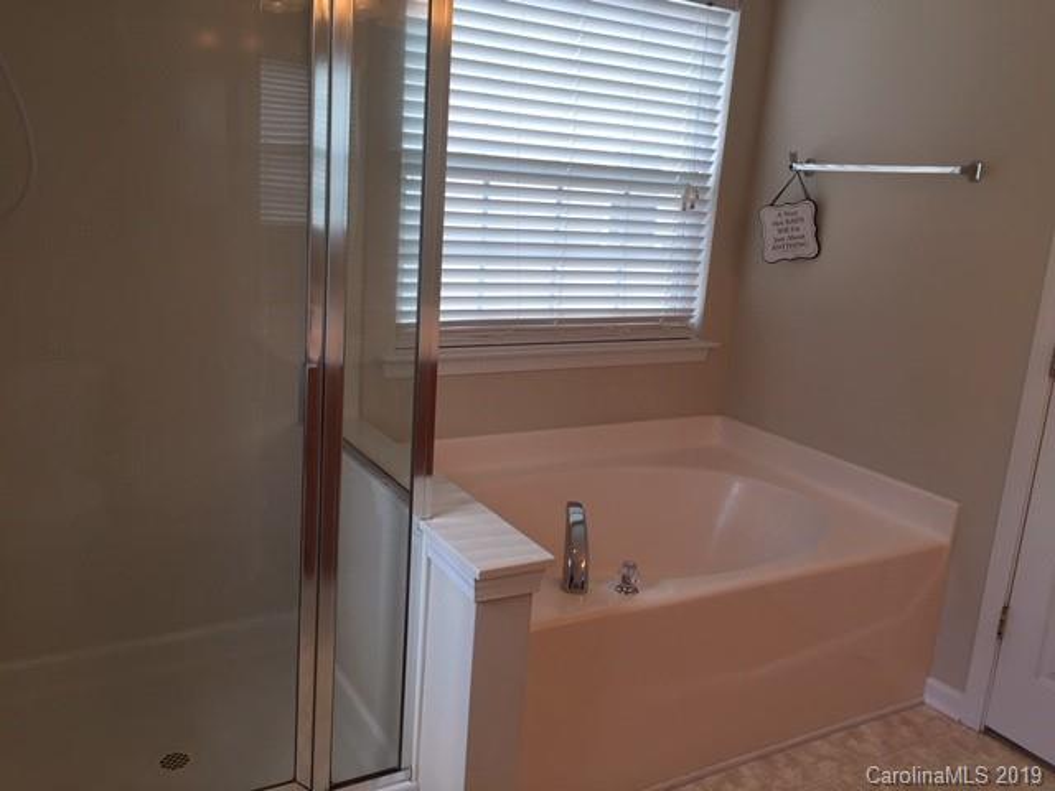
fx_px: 884
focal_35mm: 29
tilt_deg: -13.0
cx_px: 528
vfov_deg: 48.2
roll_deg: -5.1
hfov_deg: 61.7
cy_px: 396
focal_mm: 4.15
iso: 32
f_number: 2.2
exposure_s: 1/120
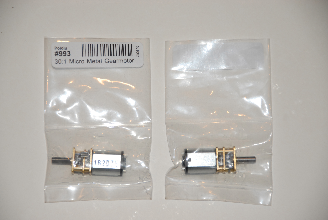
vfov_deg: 8.2
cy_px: 110
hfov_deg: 12.2
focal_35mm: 168
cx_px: 164
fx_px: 1532
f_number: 5.6
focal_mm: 112
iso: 400
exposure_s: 1/60
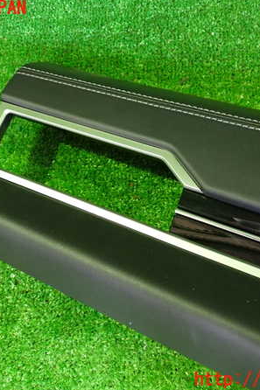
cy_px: 194
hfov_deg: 31.9
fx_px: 455
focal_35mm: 42
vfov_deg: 46.4
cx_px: 130
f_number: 2.3
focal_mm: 5.4
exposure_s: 1/20
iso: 800
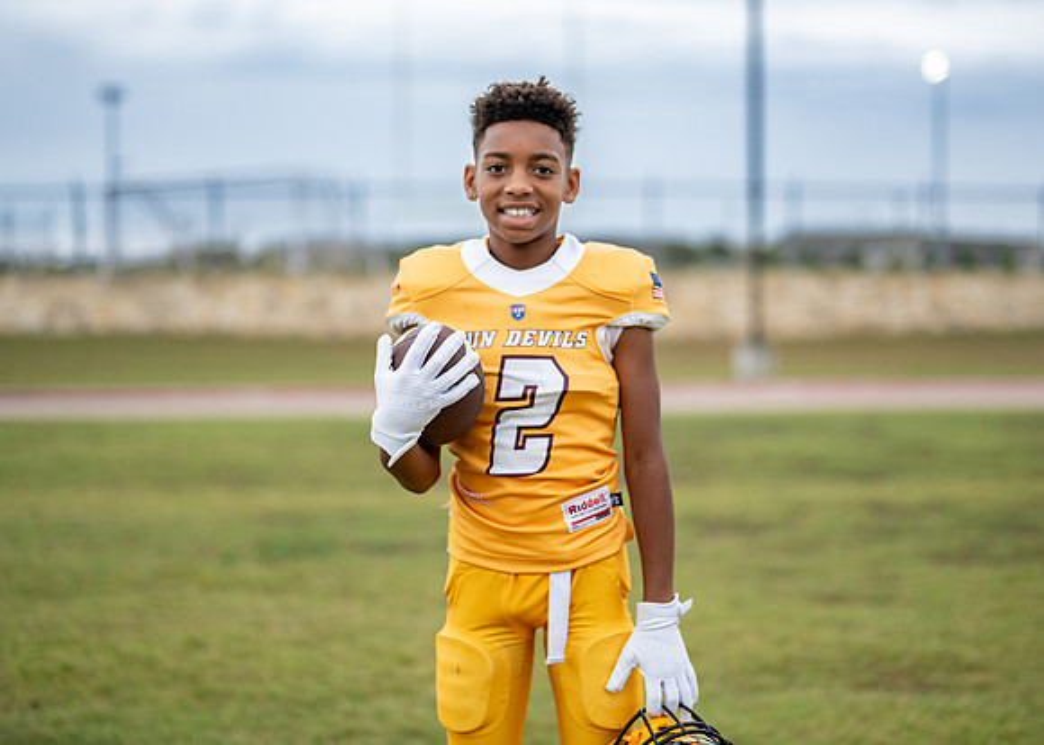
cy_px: 327
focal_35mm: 60
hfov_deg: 32.7
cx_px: 548
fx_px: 1782
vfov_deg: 23.6
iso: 320
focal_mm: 50
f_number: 1.2
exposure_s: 1/2000
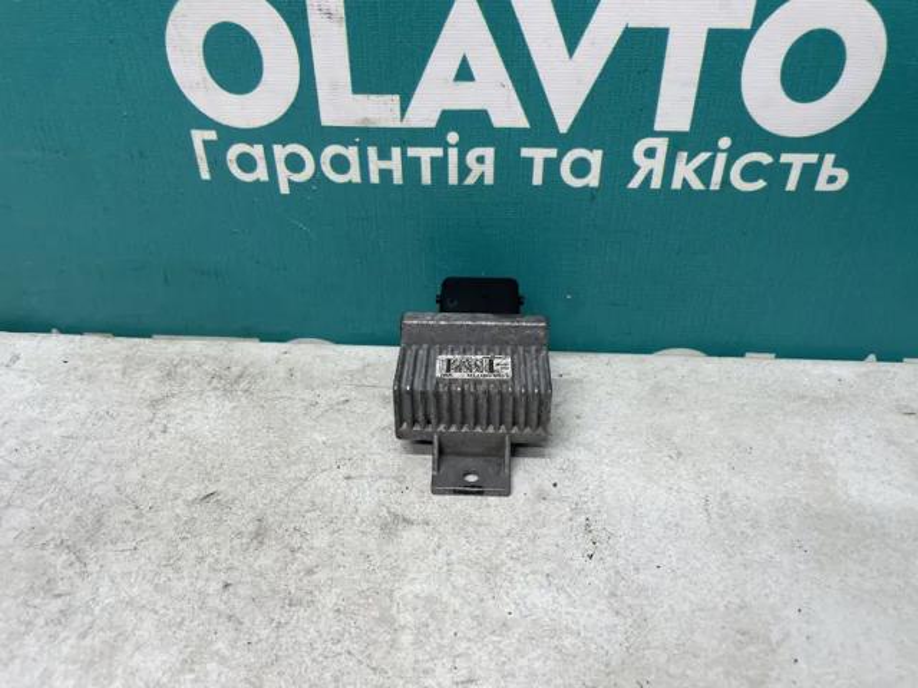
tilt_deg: -35.5
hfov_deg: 67.3
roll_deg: +1.0
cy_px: 344
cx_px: 459
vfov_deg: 53.1
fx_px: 690
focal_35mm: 26
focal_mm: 4.2
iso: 80
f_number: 1.6
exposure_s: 1/100
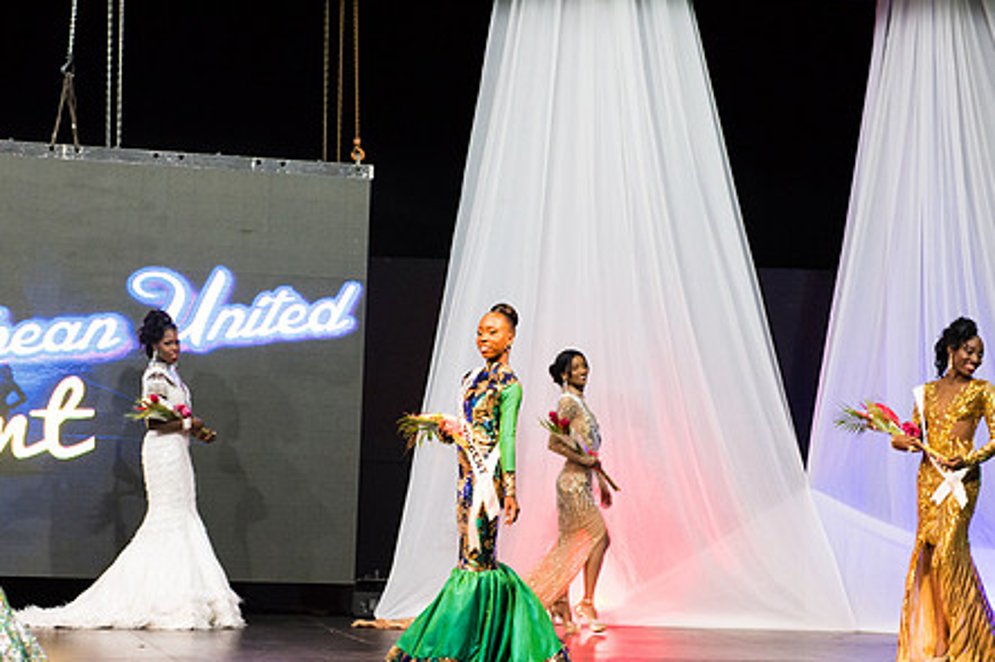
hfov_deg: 23.1
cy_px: 415
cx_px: 419
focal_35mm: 88
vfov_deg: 15.5
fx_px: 2430
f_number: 5
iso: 4000
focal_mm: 62
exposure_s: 1/160
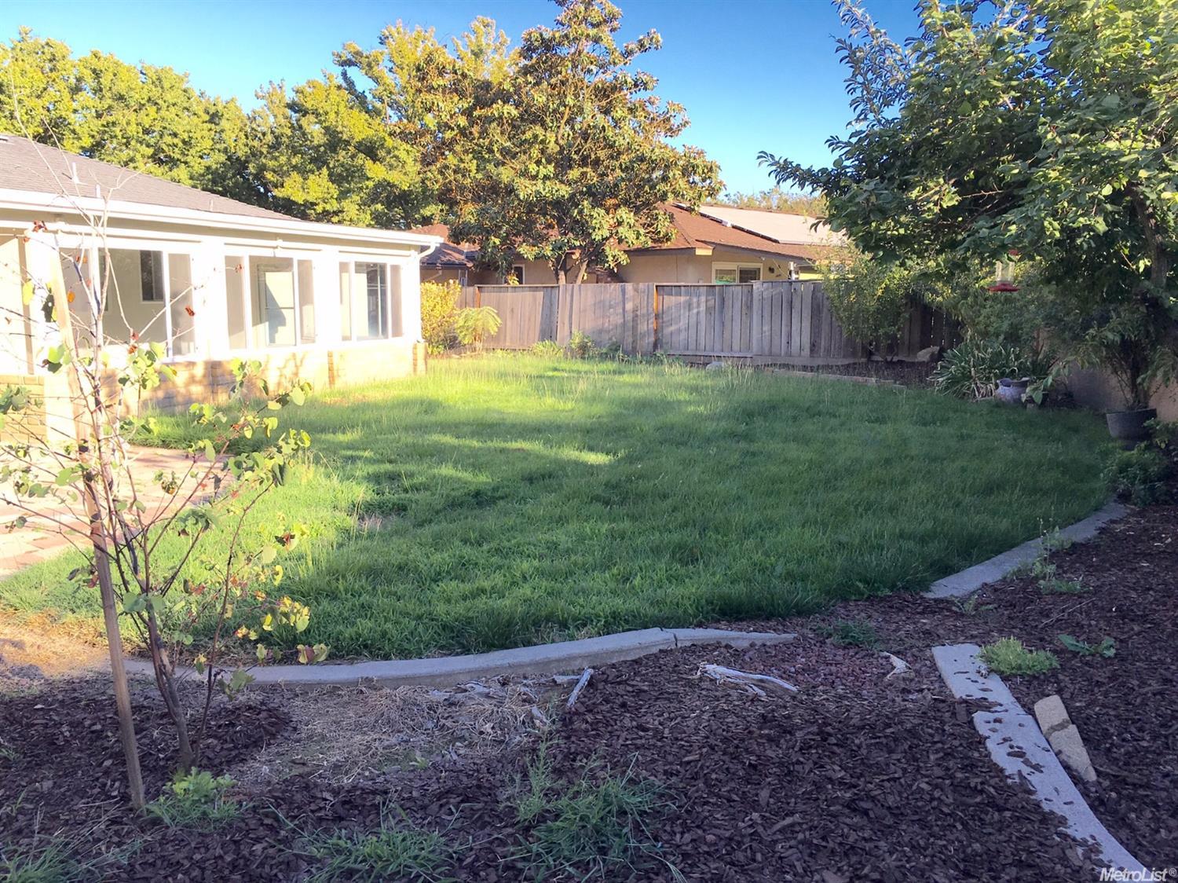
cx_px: 589
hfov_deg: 61.7
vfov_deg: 48.2
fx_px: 987
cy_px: 442
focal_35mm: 29
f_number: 2.2
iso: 25
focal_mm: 4.15
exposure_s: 1/493
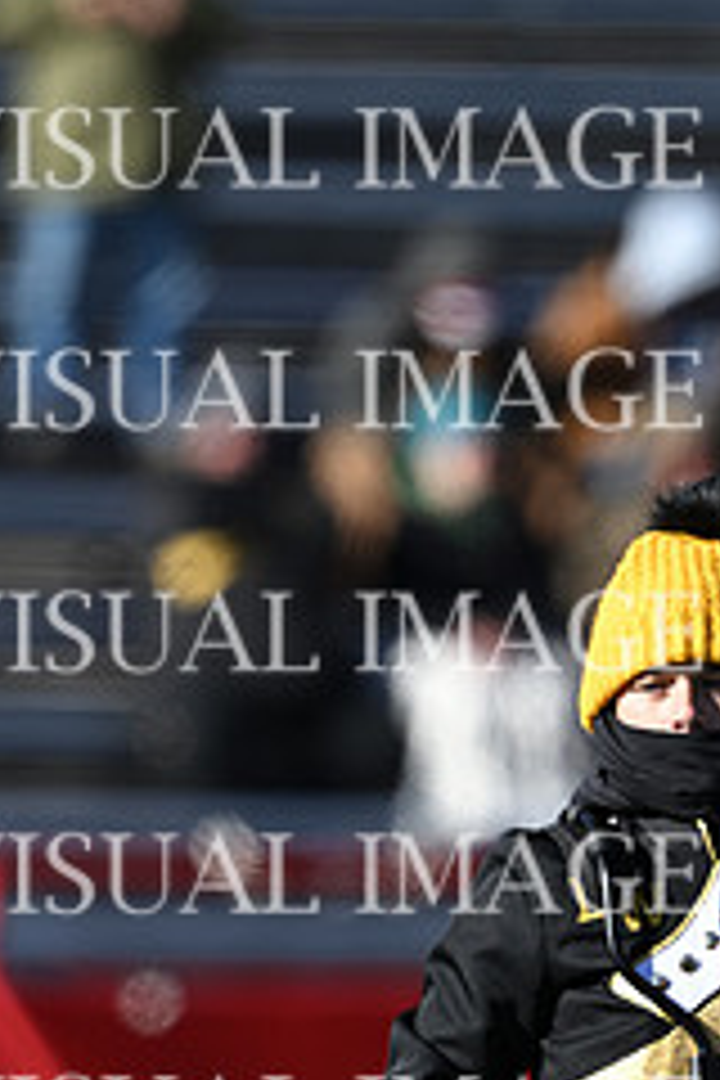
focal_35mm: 967
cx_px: 709
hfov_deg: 1.4
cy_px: 994
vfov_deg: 2.1
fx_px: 29008
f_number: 4
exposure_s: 1/1600
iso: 160
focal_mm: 400
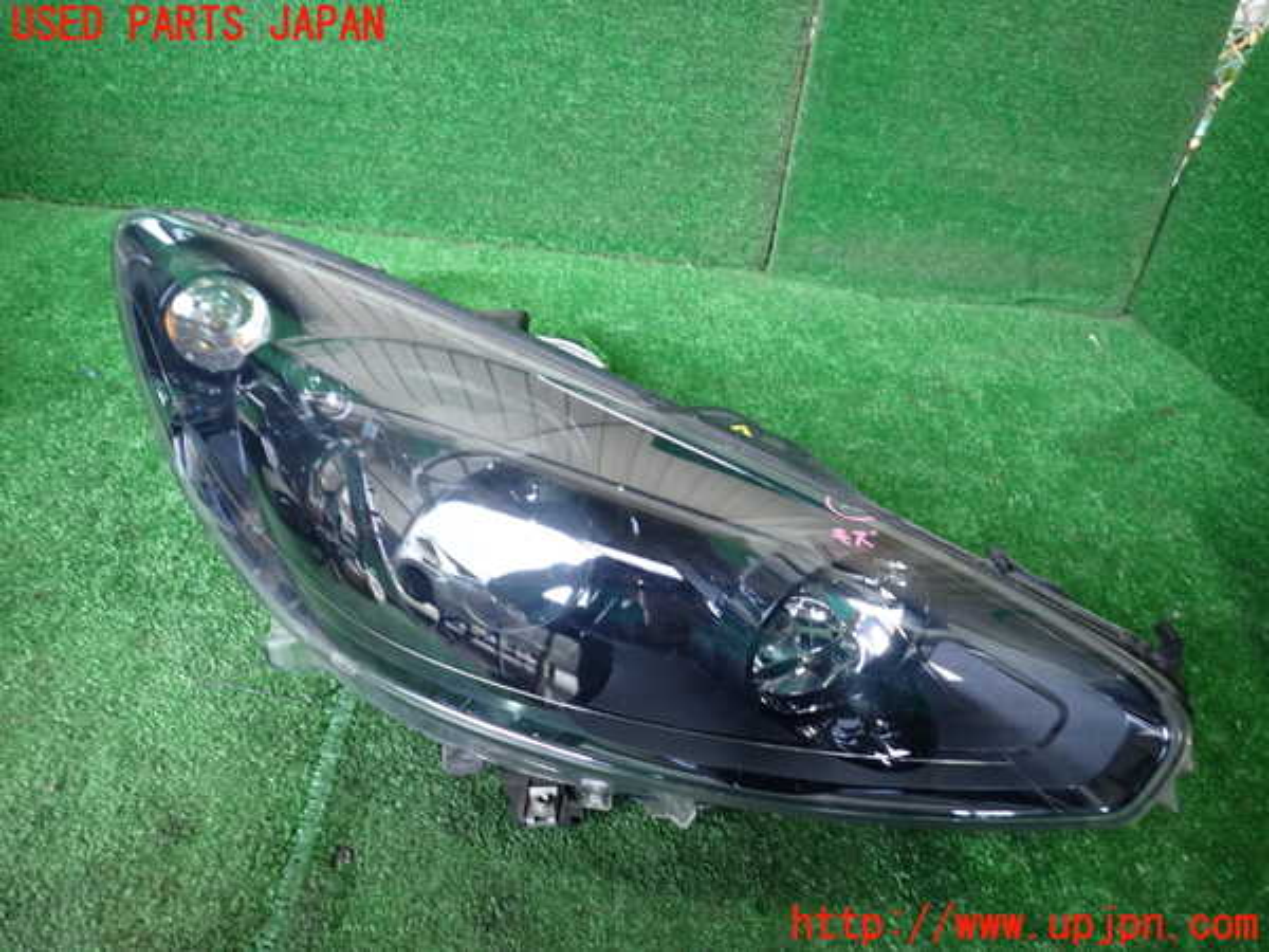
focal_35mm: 25
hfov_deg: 69.4
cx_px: 634
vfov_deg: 54.9
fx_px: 916
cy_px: 476
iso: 320
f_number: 2
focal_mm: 4.5
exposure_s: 1/30
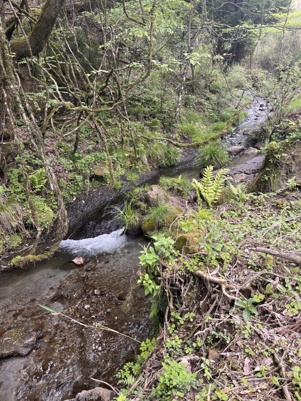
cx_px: 150
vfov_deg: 67.3
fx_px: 301
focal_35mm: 26
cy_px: 200
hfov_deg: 53.1
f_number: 1.6
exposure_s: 1/122
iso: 50
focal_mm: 5.1
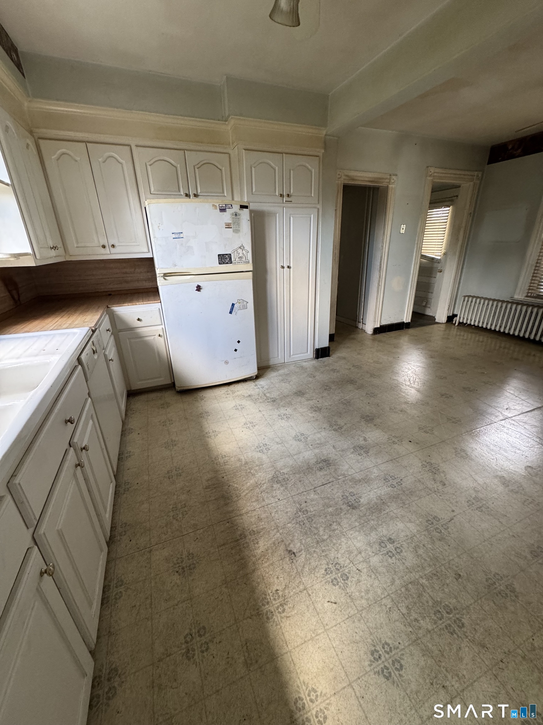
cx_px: 272
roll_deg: +2.1
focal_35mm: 14
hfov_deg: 85.7
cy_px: 362
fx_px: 293
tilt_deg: -21.6
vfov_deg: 102.1
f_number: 2.2
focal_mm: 2.22
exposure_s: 1/76
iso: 320
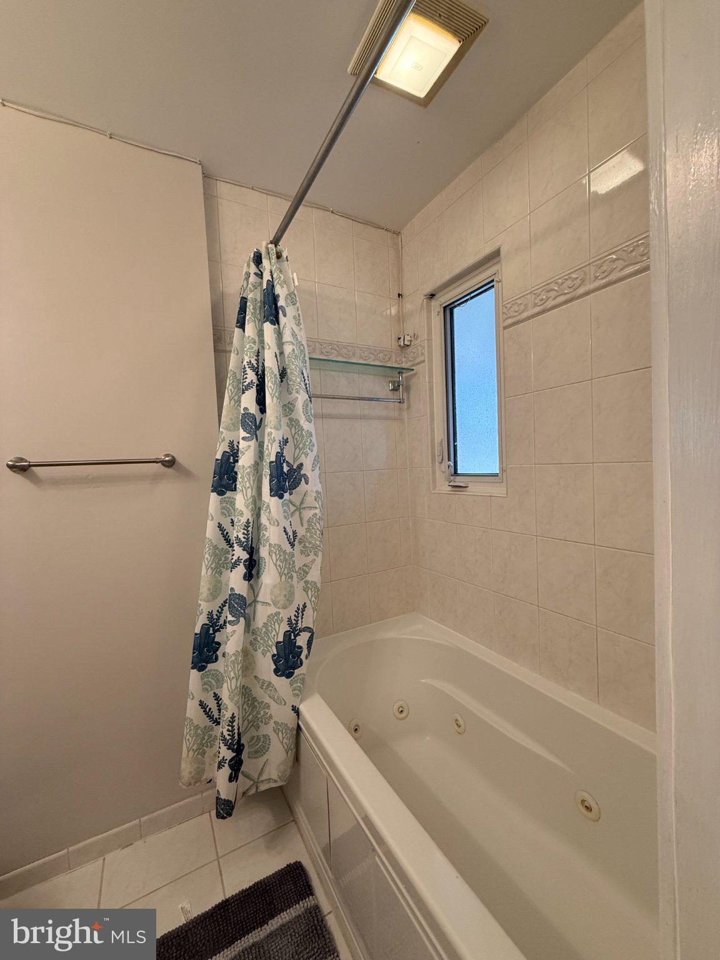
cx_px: 360
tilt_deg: -1.7
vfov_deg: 102.1
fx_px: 388
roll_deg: +2.3
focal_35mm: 14
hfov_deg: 85.7
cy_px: 480
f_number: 2.2
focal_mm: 2.22
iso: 200
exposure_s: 1/120
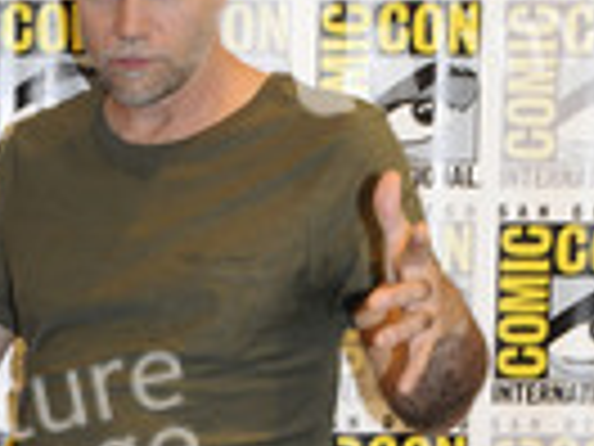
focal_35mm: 105
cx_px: 101
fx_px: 1802
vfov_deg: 13.2
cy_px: 685
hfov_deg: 18.5
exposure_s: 1/60
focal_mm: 24
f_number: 4.5
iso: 1000
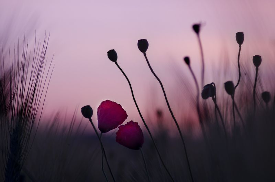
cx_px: 138
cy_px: 91
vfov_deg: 4.9
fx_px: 2114
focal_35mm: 278
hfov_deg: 7.4
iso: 250
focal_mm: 185
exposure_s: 1/100
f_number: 5.6
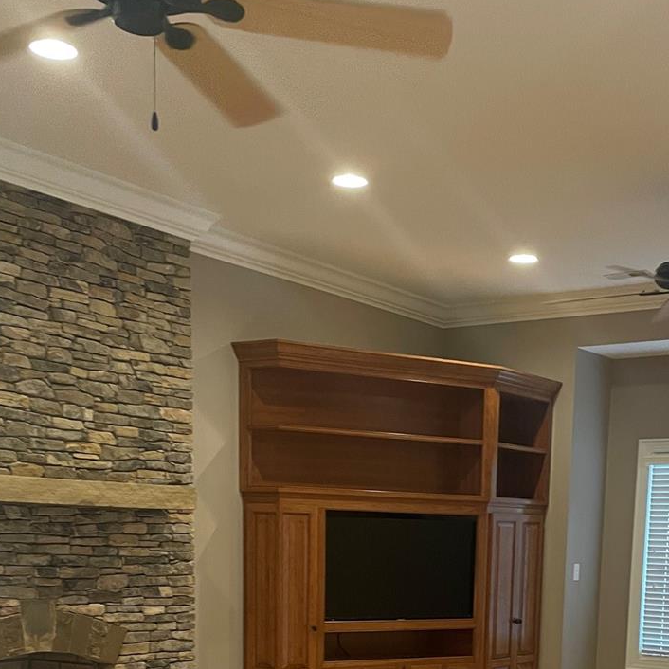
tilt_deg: -7.8
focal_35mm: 50
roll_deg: -1.7
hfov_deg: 33.7
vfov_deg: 31.0
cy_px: 701
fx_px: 1093
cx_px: 442
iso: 160
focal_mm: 4.2
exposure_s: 1/60
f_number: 1.6
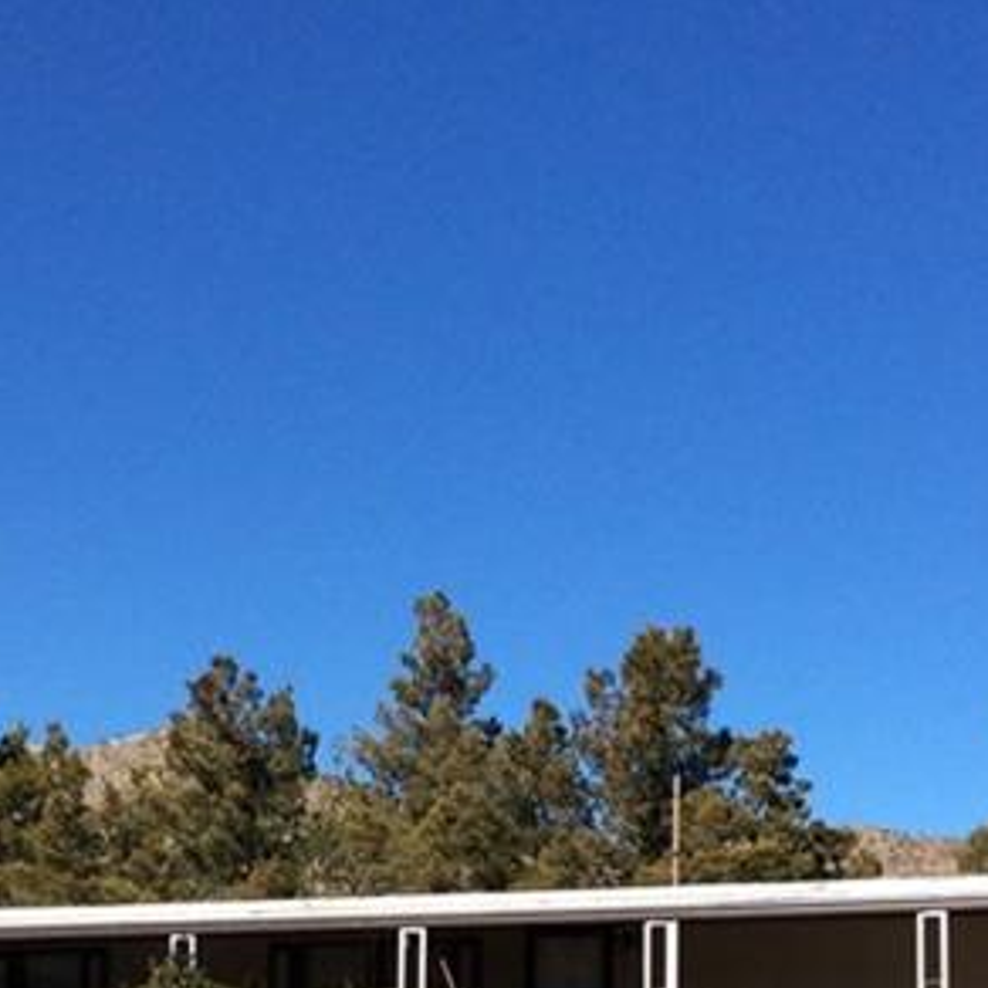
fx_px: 3197
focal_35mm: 99
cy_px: 1117
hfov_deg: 17.6
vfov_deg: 16.9
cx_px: 484
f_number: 2.4
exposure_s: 1/1845
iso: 32
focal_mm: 3.3
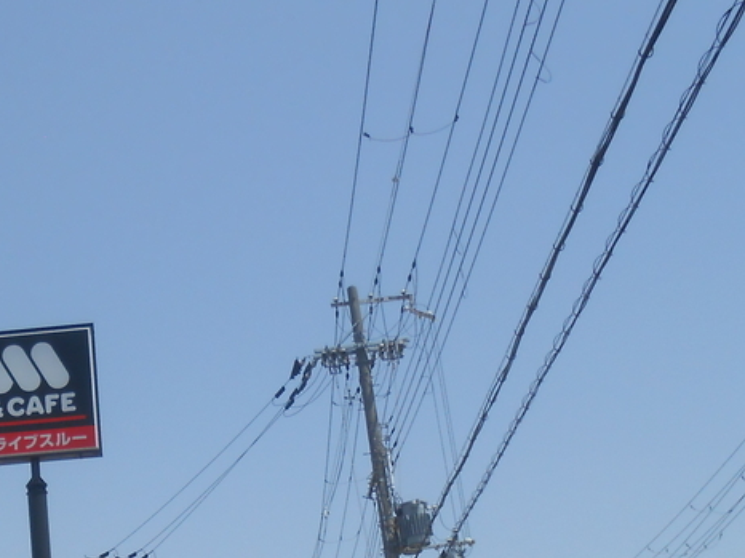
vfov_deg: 20.7
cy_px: 641
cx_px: -37
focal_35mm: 67
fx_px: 1441
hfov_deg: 27.0
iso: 80
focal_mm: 4.6
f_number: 3.5
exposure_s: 1/1250
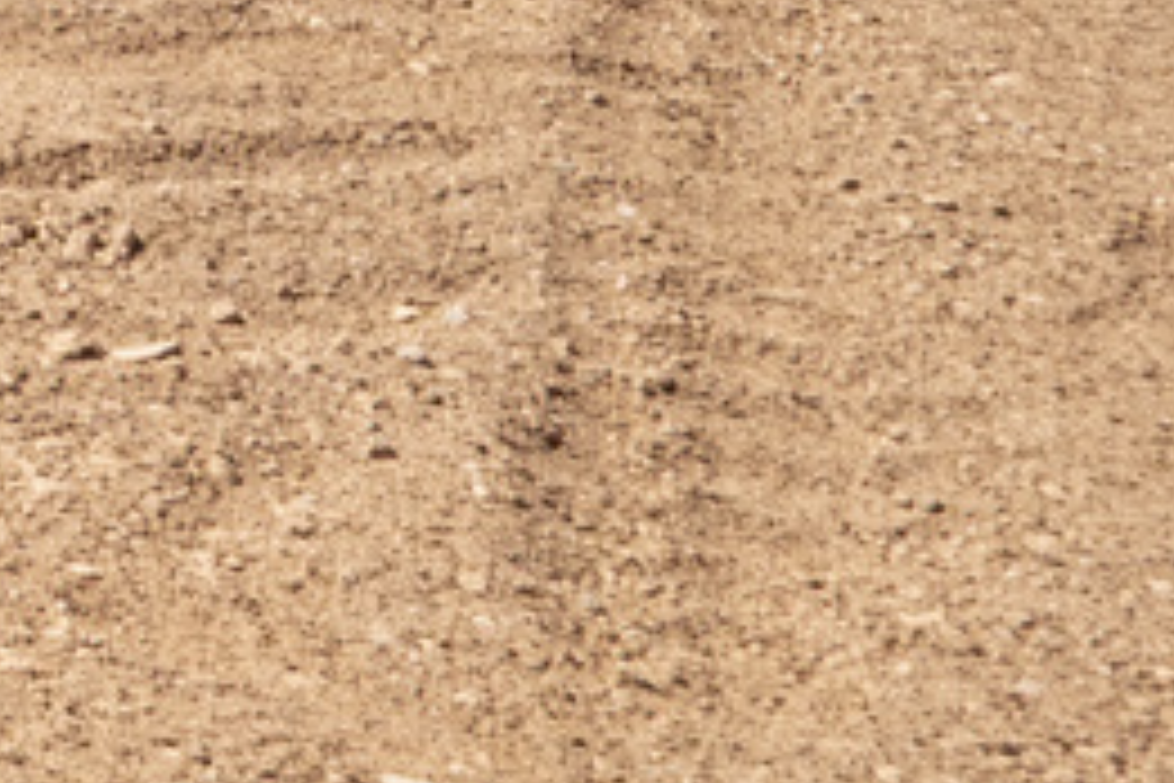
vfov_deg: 7.8
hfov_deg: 8.6
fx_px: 4989
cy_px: -1580
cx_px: -3167
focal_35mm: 153
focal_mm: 20
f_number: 9
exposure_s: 1/1600
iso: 400
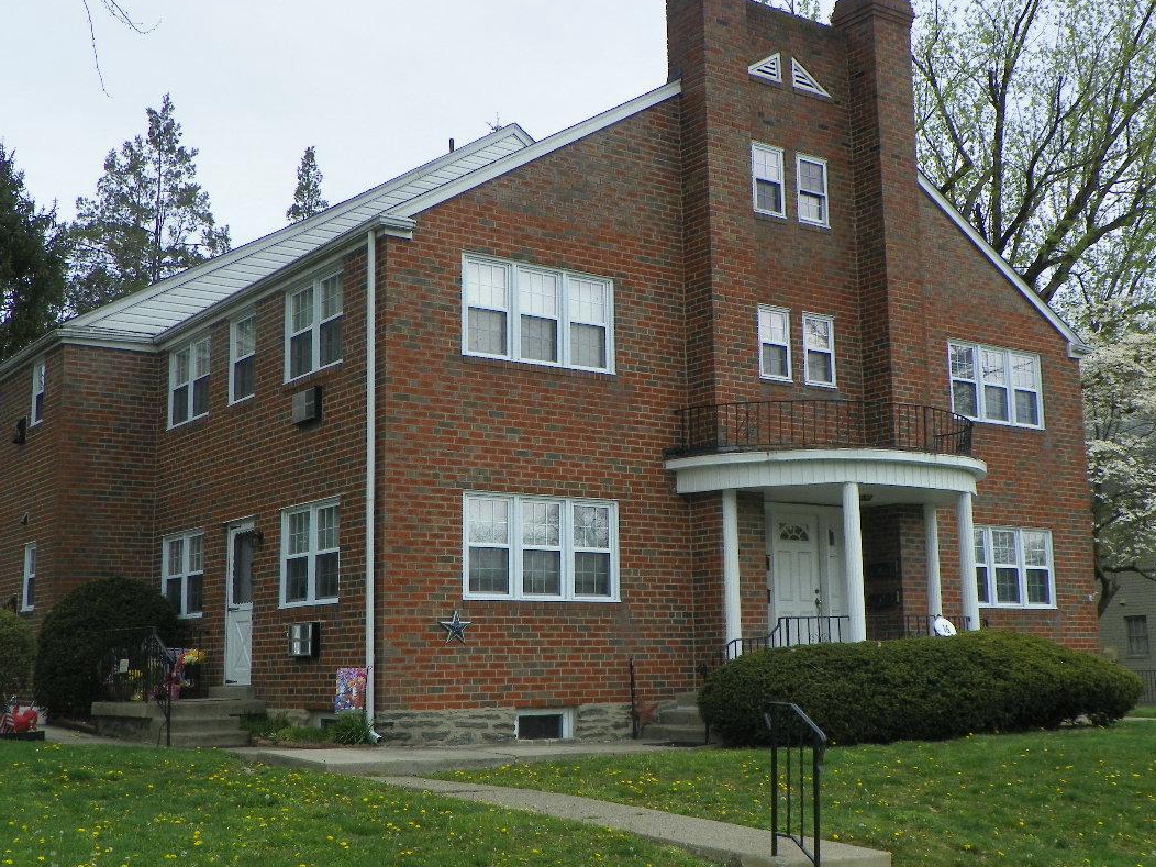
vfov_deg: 32.2
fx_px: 1503
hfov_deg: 42.1
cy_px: 410
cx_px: 616
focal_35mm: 45
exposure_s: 1/400
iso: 64
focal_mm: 6.6
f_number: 4
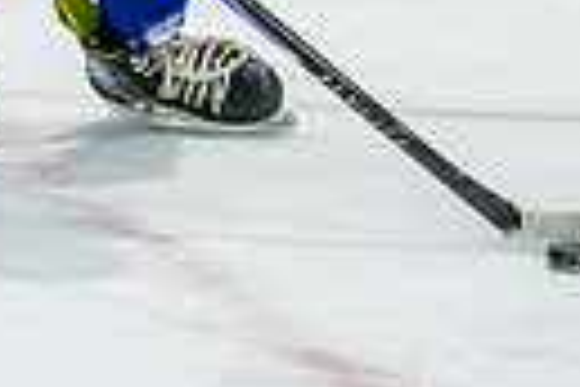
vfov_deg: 2.4
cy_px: -520
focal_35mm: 579
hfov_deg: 3.5
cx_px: -545
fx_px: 9328
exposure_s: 1/1000
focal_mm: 100
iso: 1600
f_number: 3.2
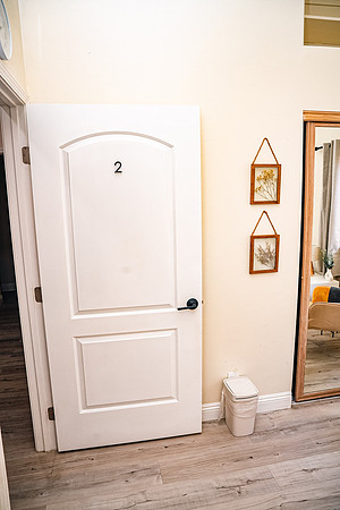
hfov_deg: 53.1
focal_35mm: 24
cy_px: 255
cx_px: 170
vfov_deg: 73.7
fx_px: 340
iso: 640
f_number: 5.6
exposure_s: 1/100
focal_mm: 24
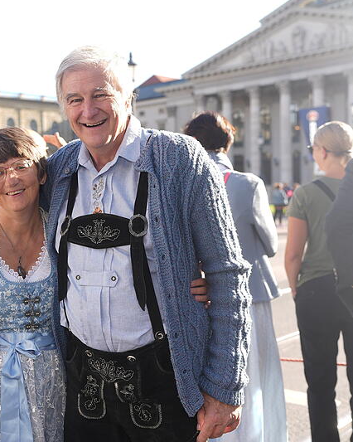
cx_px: 39
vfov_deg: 37.4
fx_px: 653
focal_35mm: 50
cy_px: 222
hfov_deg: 29.1
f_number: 3.2
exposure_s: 1/160
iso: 50
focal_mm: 35
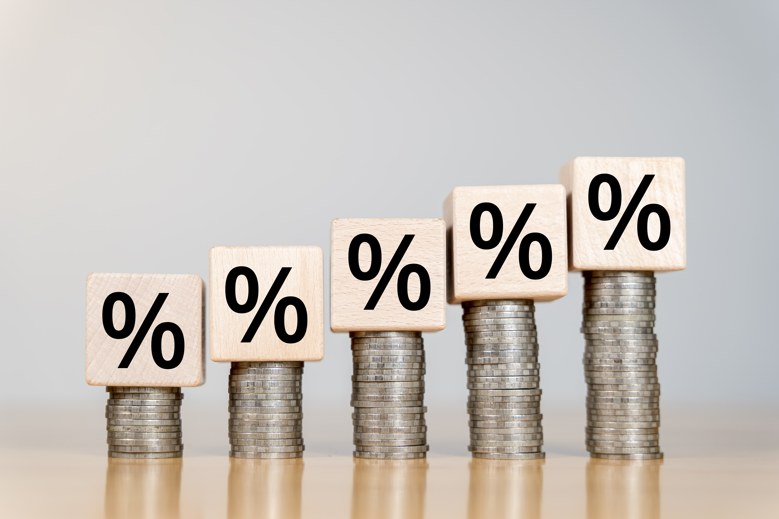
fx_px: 1623
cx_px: 390
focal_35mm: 75
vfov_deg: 18.2
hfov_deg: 27.0
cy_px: 260
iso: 400
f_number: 4
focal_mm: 75
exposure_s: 1/250
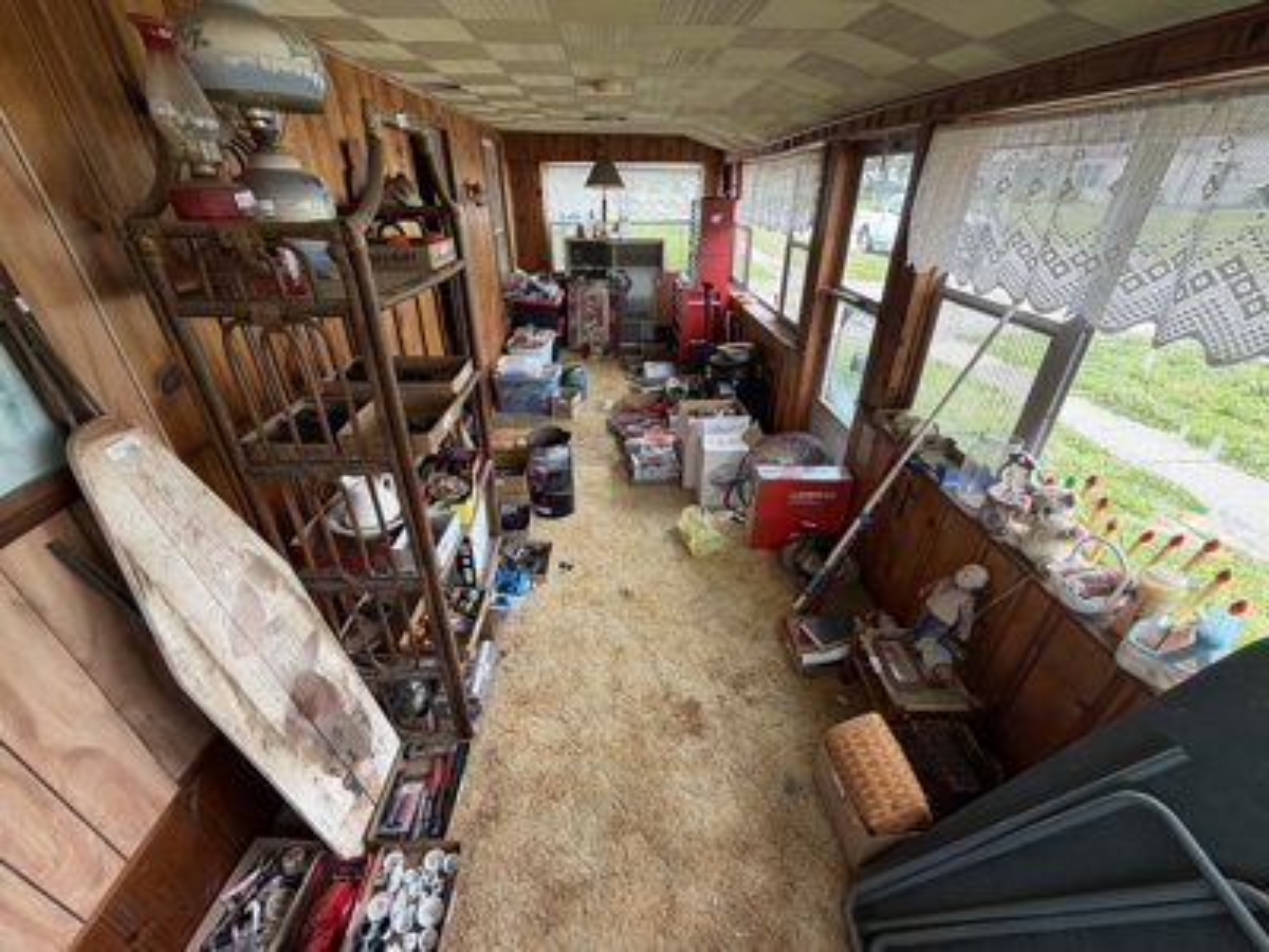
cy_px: 476
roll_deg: +1.0
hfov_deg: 102.1
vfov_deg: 85.7
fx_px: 513
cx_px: 634
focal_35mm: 14
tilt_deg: -30.5
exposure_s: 1/121
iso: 80
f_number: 2.2
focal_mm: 2.22
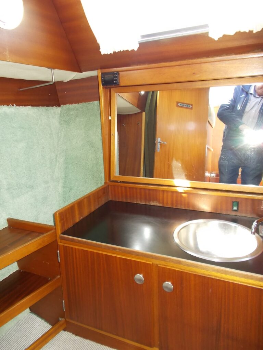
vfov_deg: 67.3
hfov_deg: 53.1
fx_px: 263
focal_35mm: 26
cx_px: 132
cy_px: 175
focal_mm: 4.6
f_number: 3.2
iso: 200
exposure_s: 1/25
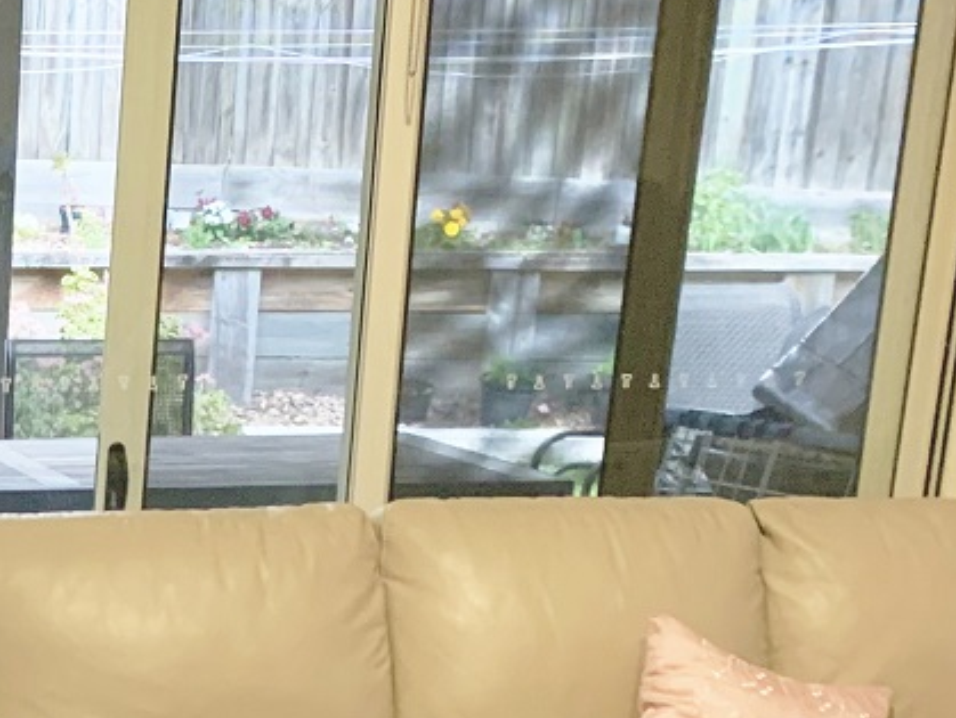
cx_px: -388
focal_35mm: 93
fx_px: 2571
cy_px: 954
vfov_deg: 15.1
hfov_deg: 19.0
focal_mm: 4.25
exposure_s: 1/60
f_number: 1.8
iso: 320
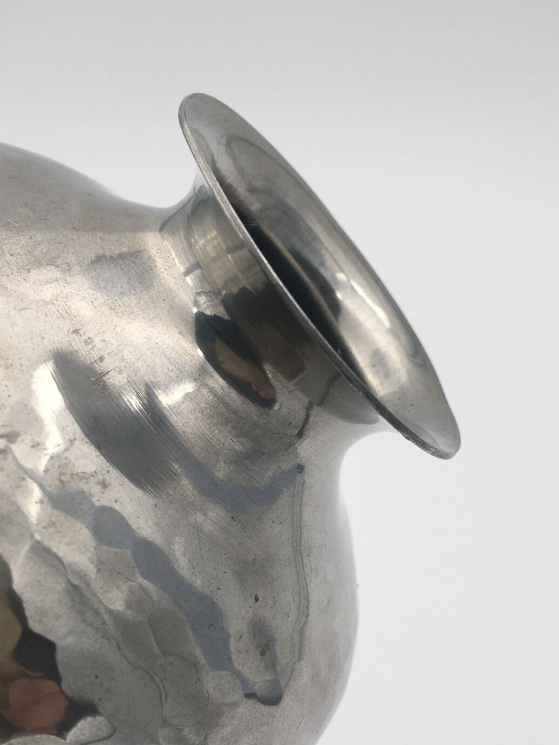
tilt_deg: -38.5
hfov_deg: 34.3
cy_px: 426
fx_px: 904
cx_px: 315
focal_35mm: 42
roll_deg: +2.3
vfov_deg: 44.7
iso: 25
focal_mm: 4.15
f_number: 2.2
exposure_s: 1/373
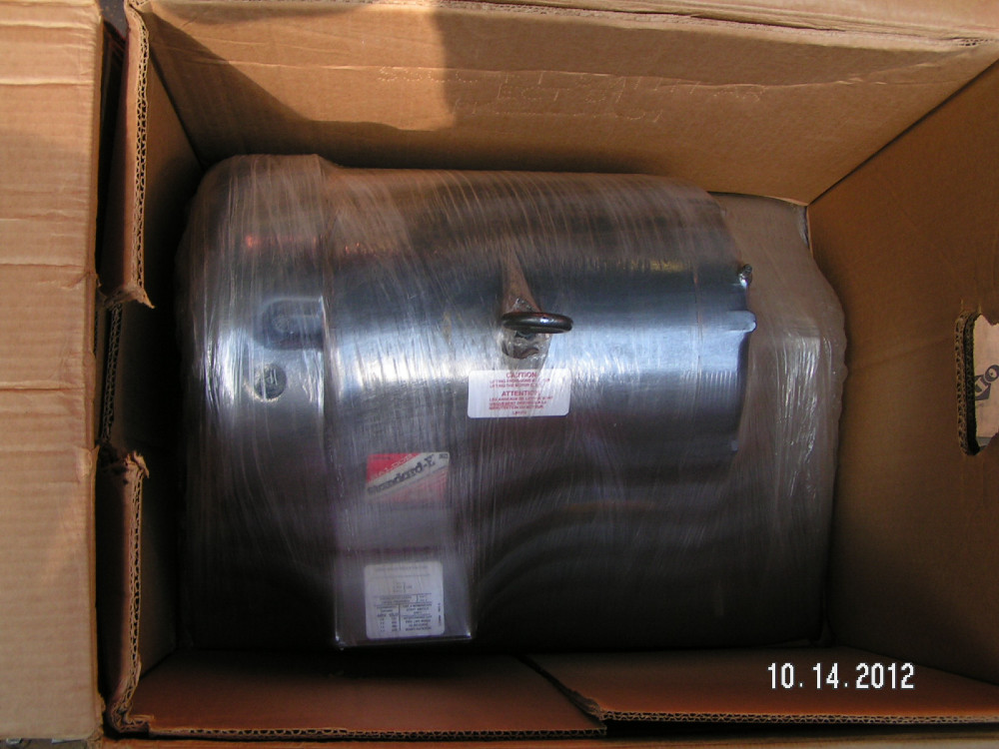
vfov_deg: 37.7
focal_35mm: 38
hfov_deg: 49.0
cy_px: 374
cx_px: 500
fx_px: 1097
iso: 50
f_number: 4
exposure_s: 1/60
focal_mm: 5.8
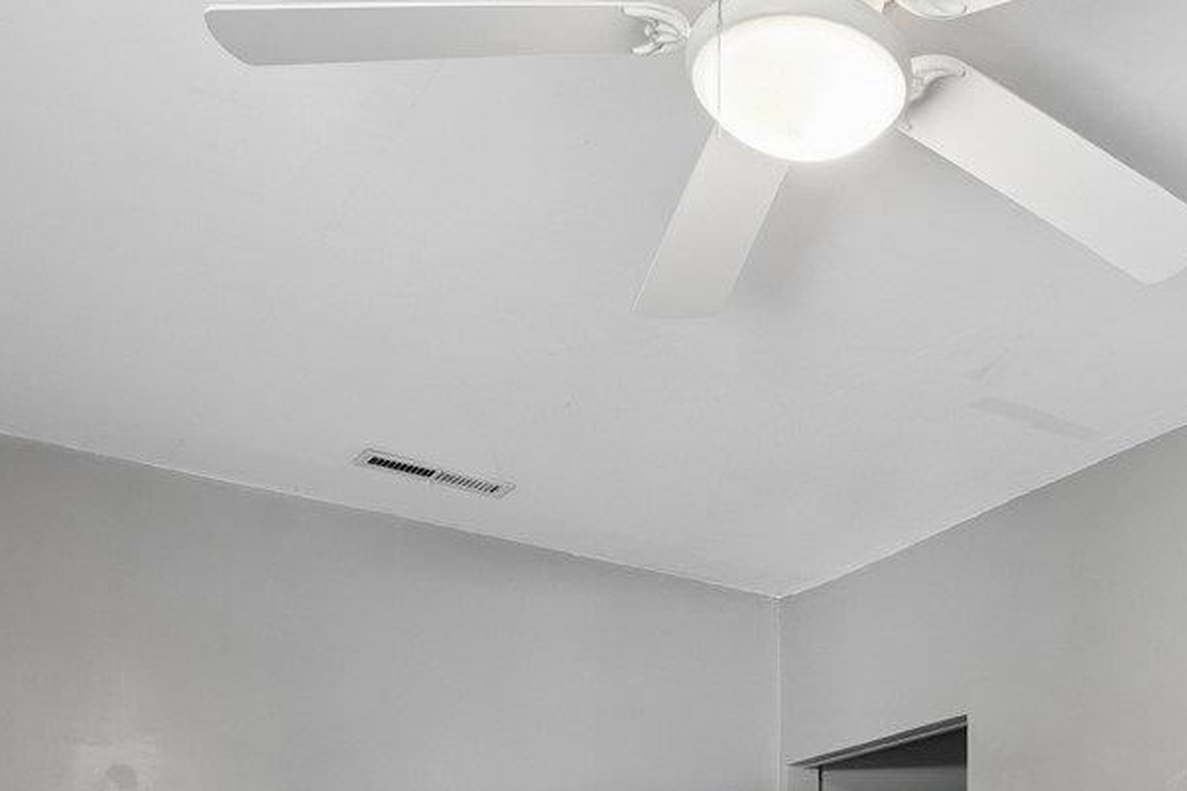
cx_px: 928
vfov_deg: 25.4
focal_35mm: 45
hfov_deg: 41.9
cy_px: 1046
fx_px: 1484
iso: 800
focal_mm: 16
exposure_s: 1/8
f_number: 8
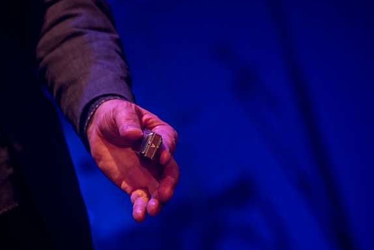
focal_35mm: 252
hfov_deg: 8.2
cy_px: 133
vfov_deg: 5.5
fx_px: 2621
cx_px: 161
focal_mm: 200
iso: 1600
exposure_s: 1/125
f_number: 4.5
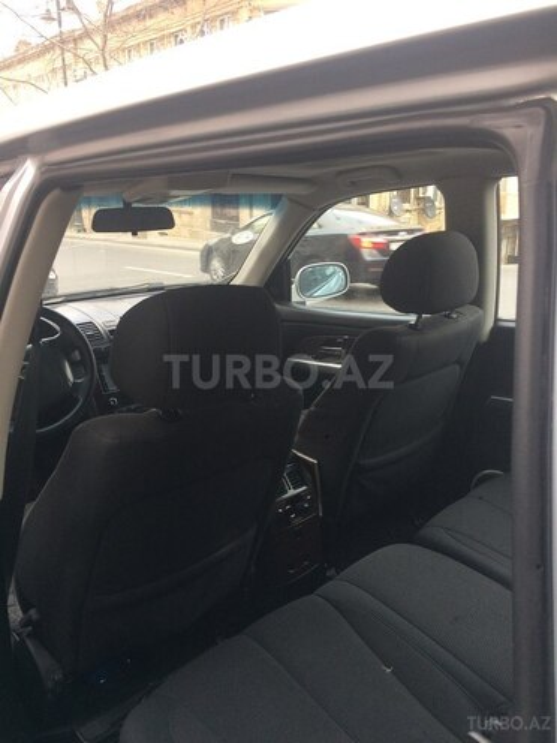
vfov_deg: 61.7
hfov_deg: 48.2
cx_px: 278
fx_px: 622
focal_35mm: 29
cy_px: 372
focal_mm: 4.15
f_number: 2.2
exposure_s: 1/100
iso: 64
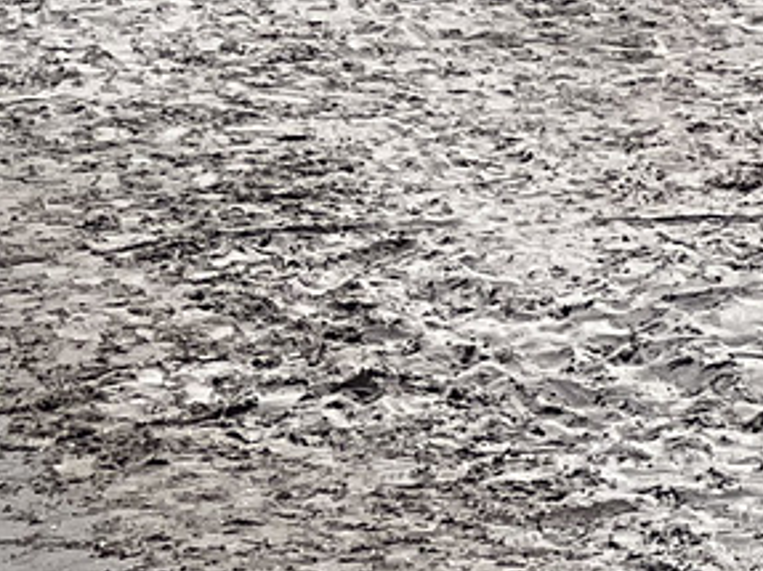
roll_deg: +0.4
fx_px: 9474
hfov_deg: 4.6
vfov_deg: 3.4
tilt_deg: +0.1
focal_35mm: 430
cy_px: -839
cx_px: -457
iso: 32
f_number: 2.8
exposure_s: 1/1393
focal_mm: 9
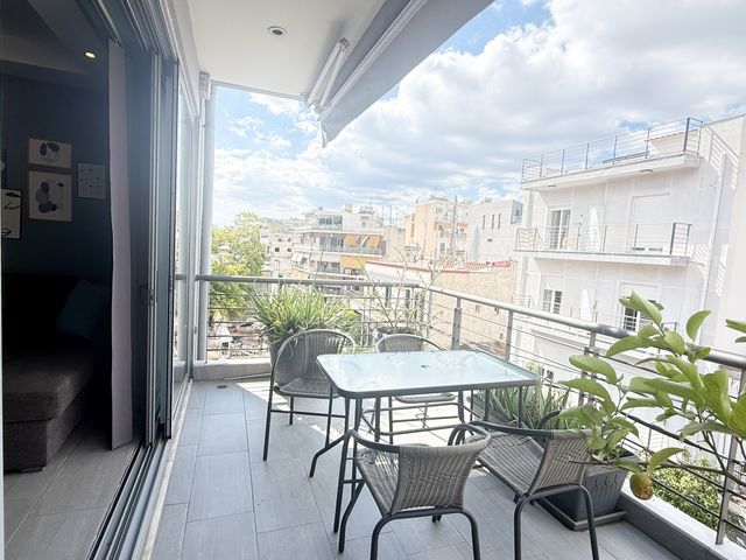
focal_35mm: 14
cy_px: 280
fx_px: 302
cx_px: 373
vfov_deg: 85.7
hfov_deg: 102.1
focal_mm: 2.22
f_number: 2.2
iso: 64
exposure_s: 1/730
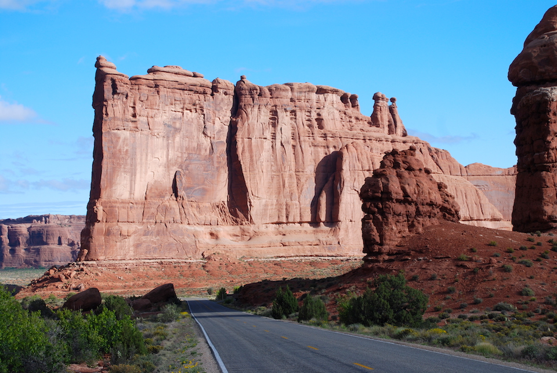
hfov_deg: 24.6
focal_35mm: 82
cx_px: 278
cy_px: 186
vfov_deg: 16.6
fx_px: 1278
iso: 100
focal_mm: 55
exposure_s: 1/160
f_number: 6.3
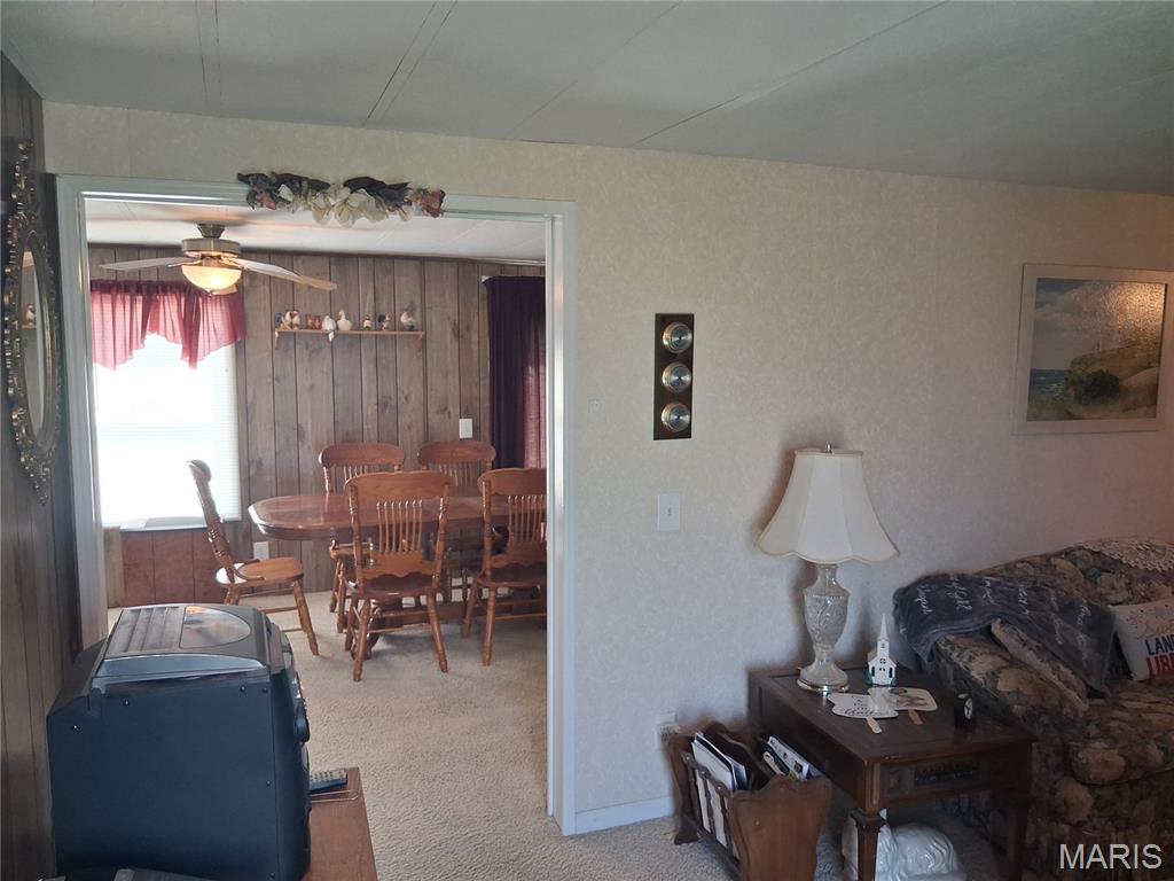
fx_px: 916
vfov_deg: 51.4
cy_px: 440
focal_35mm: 27
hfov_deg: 65.3
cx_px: 587
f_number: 1.8
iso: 320
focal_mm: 4
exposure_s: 1/120
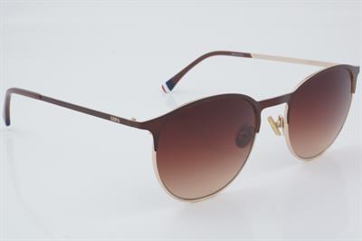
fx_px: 754
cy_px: 120
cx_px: 181
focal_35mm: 75
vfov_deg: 18.2
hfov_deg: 27.0
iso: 100
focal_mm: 50
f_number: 32
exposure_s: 1/3
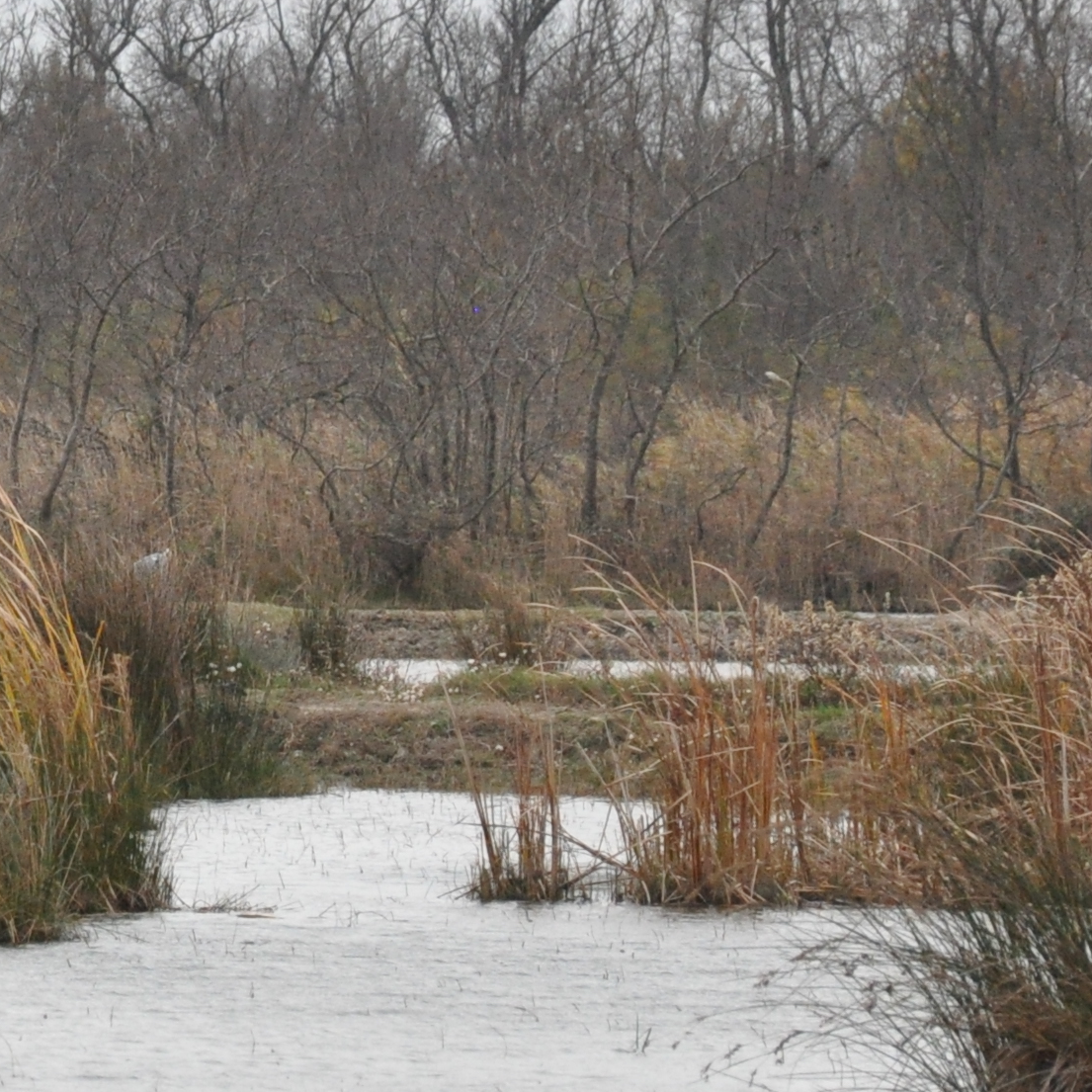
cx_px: -209
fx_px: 18511
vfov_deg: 3.4
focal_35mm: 519
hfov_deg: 3.4
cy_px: 384
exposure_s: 1/400
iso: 1250
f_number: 5.6
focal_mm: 105
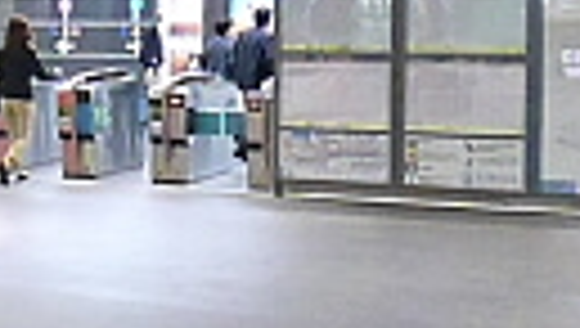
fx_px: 1340
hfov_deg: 21.0
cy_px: 56
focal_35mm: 87
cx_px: -270
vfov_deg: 13.9
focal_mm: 4.3
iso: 1600
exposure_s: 1/60
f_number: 2.5
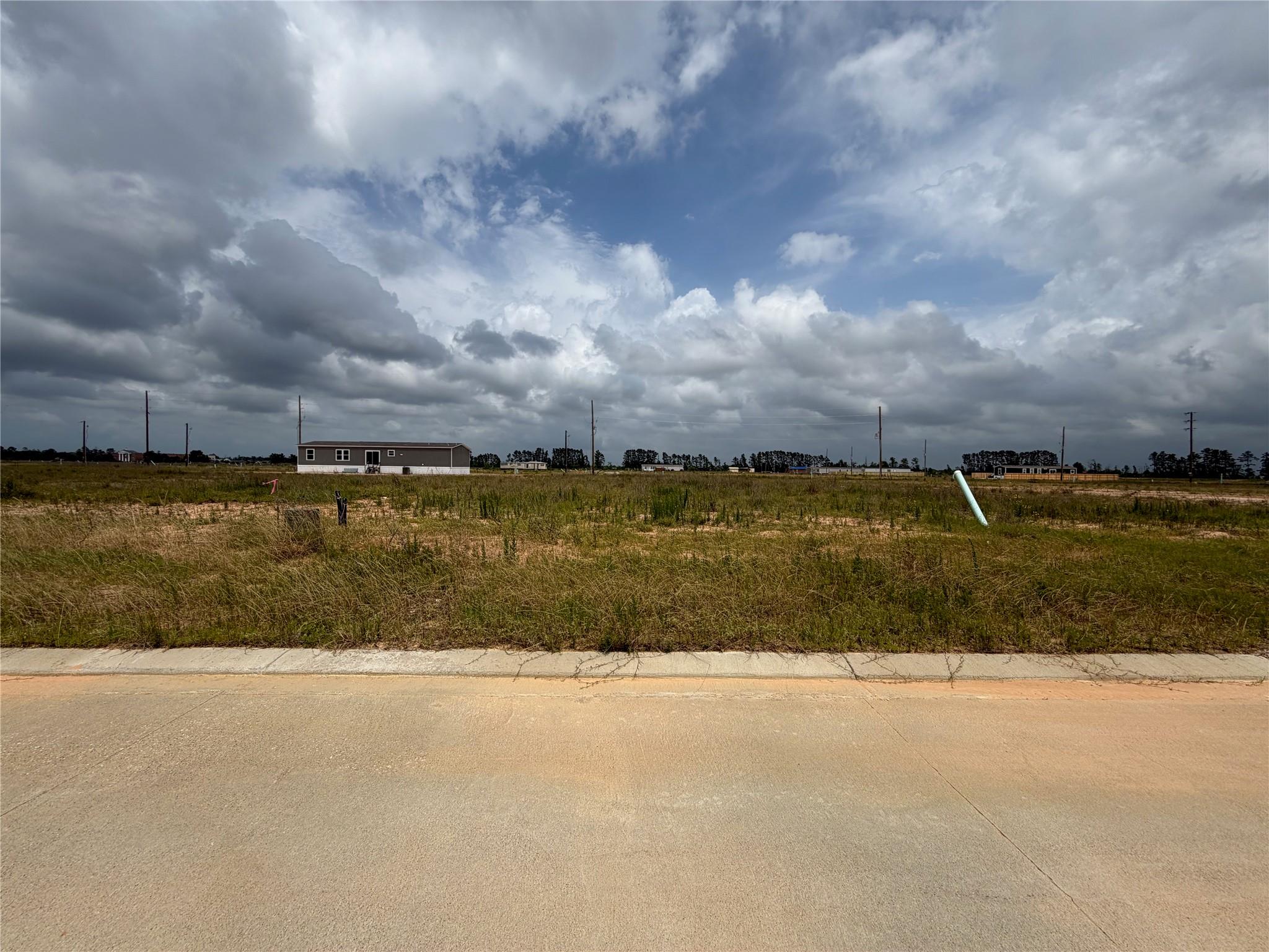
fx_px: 513
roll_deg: -1.5
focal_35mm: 14
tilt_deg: -1.2
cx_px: 634
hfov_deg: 102.1
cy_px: 476
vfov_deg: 85.7
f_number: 2.2
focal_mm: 2.22
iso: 20
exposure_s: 1/2506
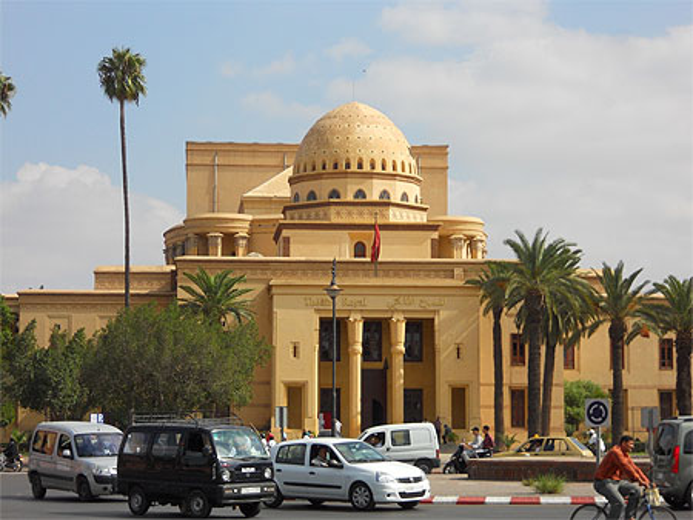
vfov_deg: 16.1
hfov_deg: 21.3
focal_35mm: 92
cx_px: 346
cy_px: 260
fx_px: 1843
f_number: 5.4
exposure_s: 1/500
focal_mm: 16.5
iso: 80
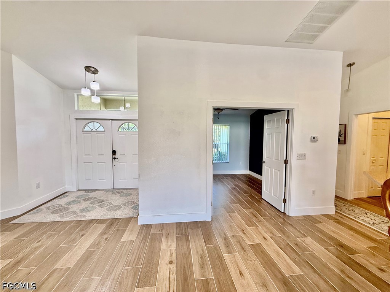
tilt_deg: -2.8
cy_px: 146
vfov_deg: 85.7
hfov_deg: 102.1
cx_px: 195
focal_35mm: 14
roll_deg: -0.4
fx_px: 158
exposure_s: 1/120
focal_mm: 2.22
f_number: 2.2
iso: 160
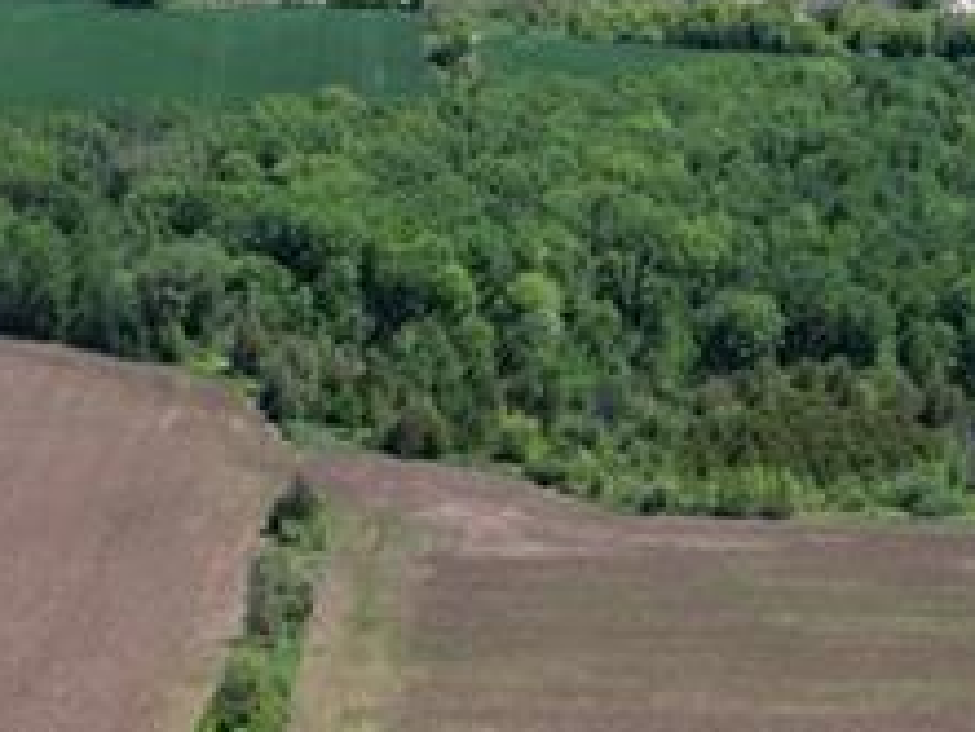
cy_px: 503
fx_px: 2762
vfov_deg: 15.1
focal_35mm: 98
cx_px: 613
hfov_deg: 20.0
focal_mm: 8.38
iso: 120
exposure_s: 1/2000
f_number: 2.8
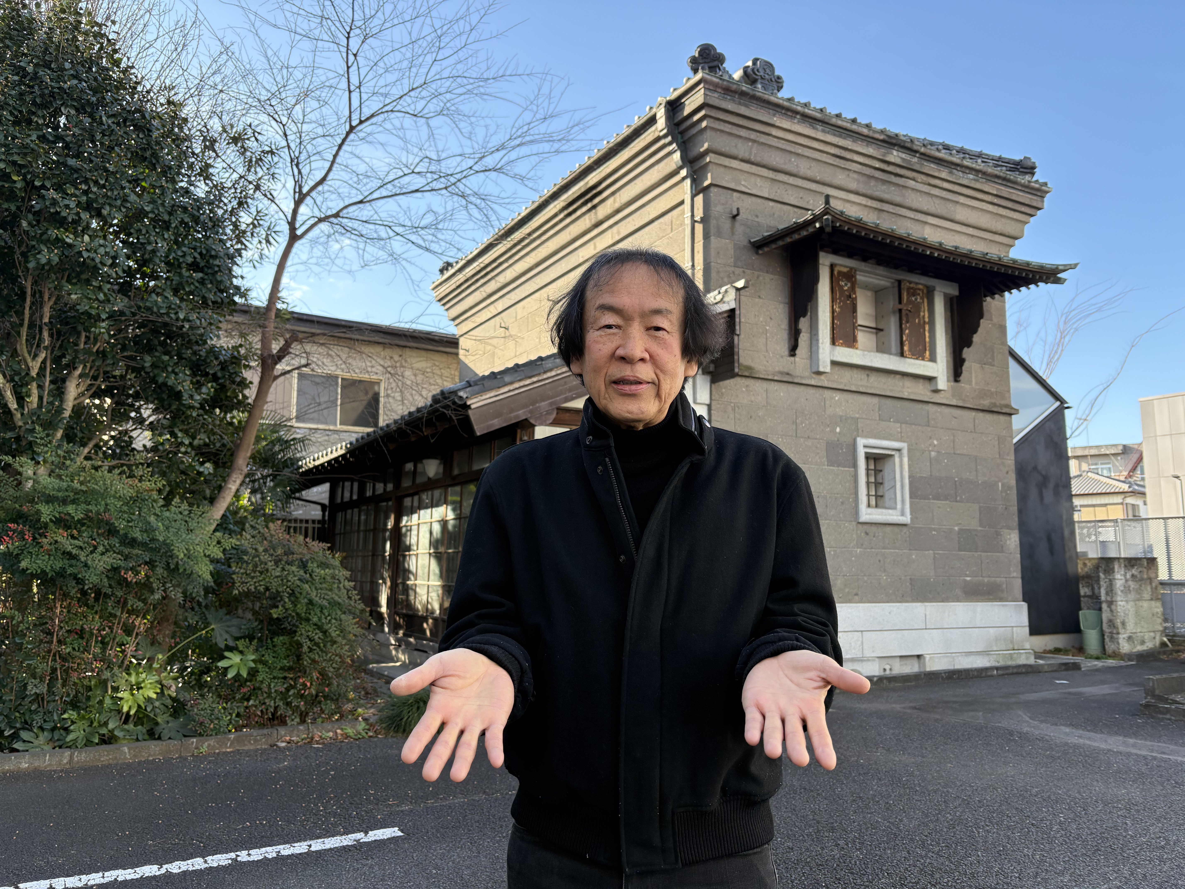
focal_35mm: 26
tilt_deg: +9.6
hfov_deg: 67.3
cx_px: 592
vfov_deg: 53.1
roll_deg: -0.3
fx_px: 890
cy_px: 444
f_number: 1.6
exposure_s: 1/687
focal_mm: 5.96
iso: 64
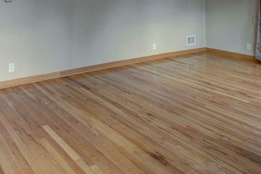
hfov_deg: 52.8
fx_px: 254
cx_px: 77
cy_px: -13
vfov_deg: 33.5
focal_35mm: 35
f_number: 8
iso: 400
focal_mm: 10
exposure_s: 1/6
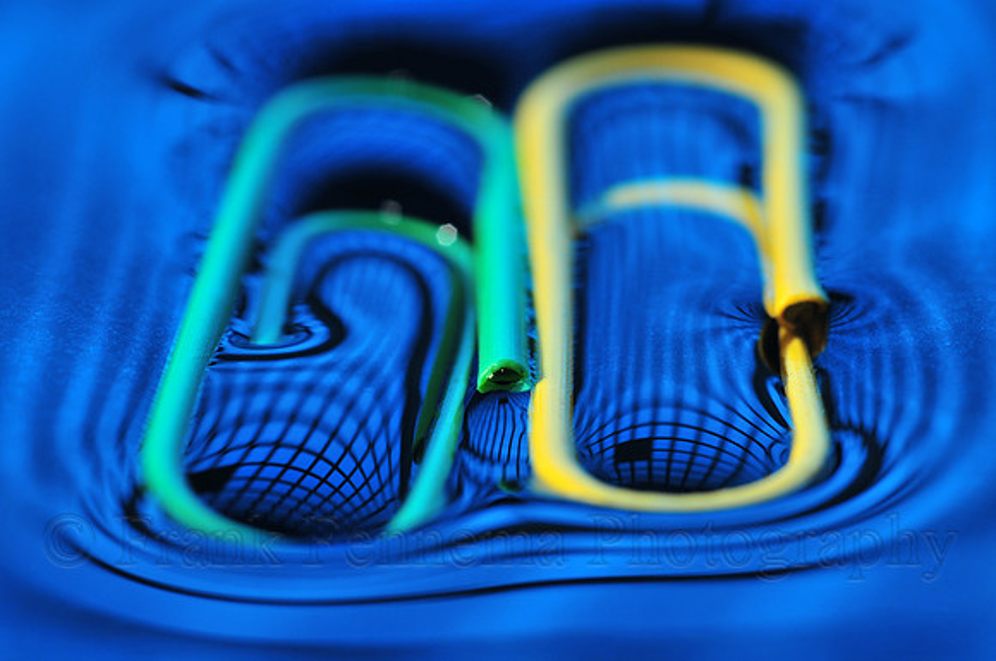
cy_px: 330
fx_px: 2487
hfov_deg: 22.7
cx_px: 498
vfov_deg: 15.1
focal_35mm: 90
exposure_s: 1/125
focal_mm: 60
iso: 200
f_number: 16
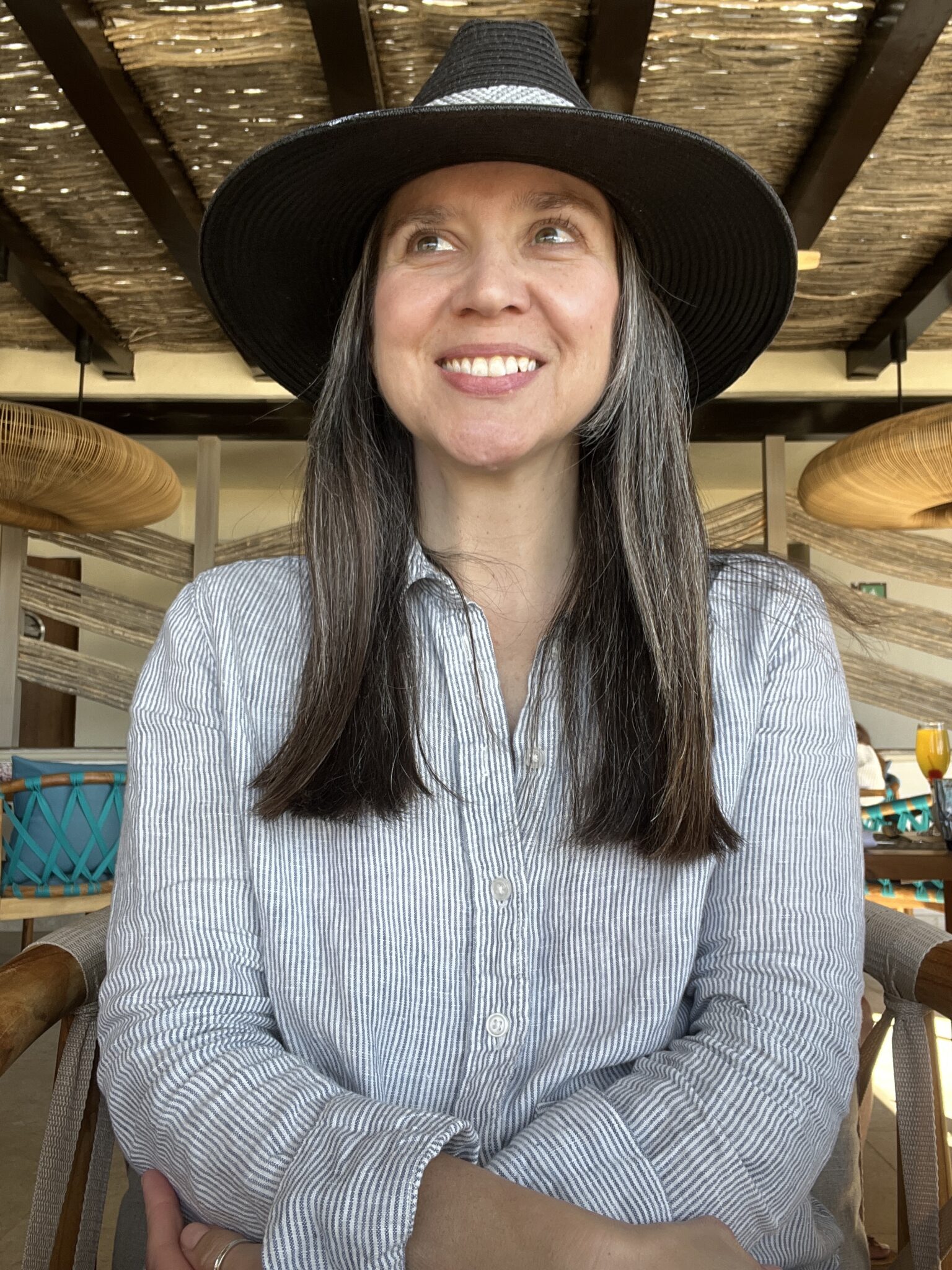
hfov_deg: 46.8
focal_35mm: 30
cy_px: 635
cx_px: 476
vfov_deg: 60.0
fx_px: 1100
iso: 32
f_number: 2.2
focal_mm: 2.71
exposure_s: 1/121
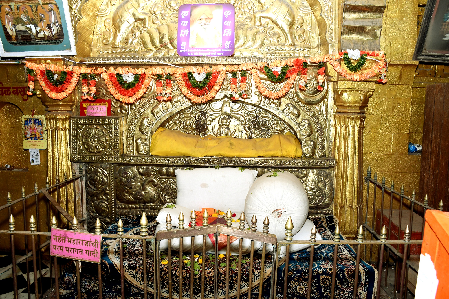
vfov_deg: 47.9
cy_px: 150
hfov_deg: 67.4
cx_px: 224
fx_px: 337
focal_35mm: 27
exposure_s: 1/125
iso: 1250
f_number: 6.3
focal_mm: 18
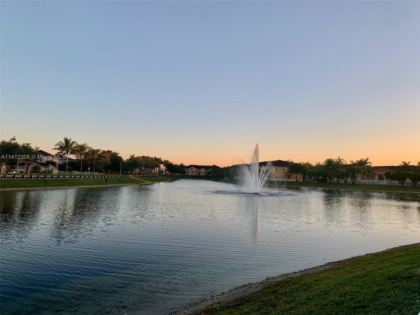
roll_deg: -1.8
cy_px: 158
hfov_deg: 67.3
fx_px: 315
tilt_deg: +3.7
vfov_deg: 53.1
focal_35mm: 26
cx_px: 210
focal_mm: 4.25
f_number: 1.8
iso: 25
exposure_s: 1/400
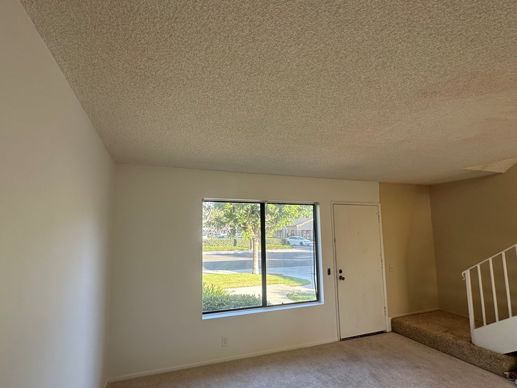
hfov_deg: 94.1
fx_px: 239
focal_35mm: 16
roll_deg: +0.4
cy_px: 210
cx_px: 228
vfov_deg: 78.0
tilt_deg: +5.9
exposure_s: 1/99
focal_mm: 2.22
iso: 50
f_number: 2.2
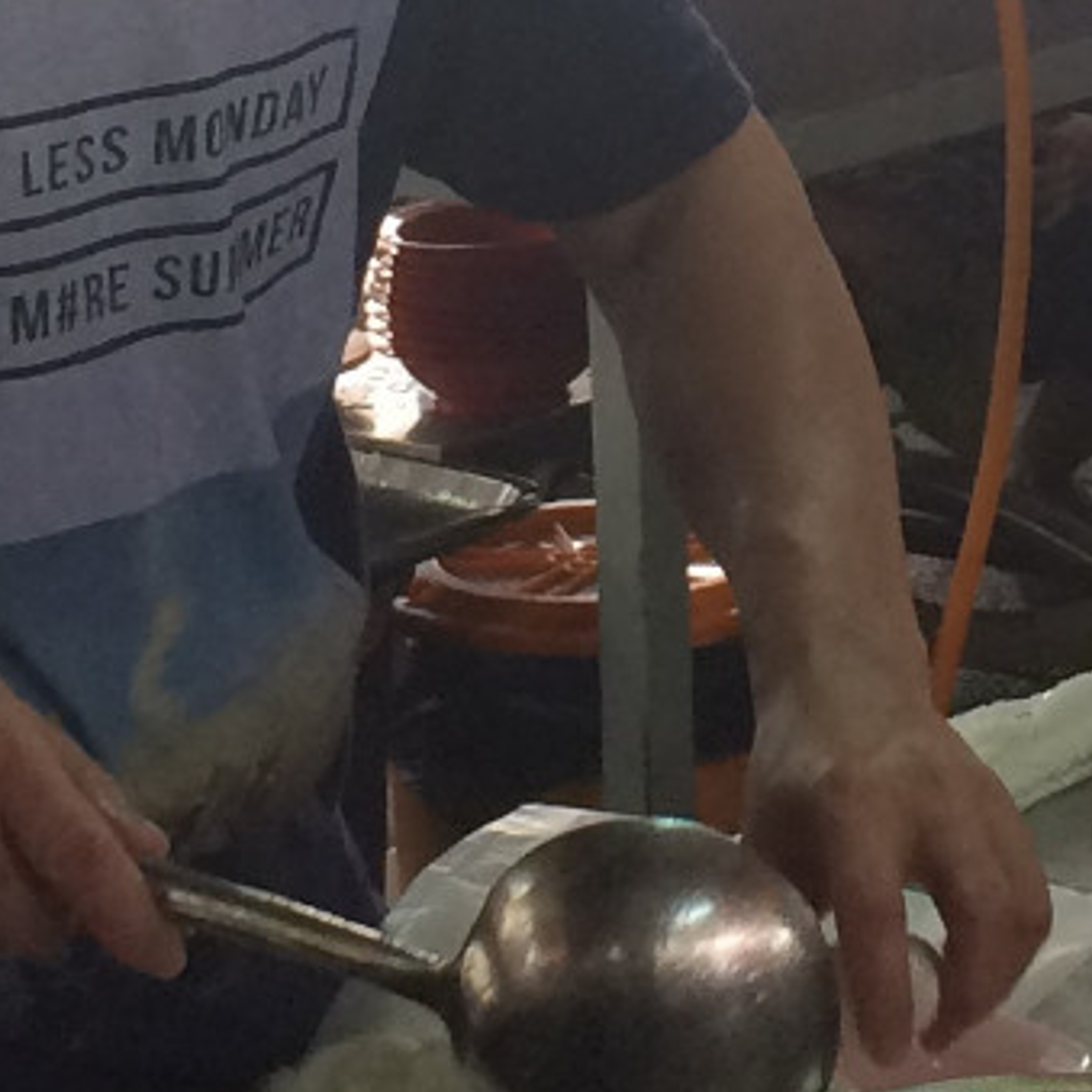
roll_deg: +1.0
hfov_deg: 11.2
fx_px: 5532
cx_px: 963
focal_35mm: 155
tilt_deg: -5.9
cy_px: -496
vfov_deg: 10.9
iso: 50
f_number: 2.2
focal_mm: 4.15
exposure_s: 1/33
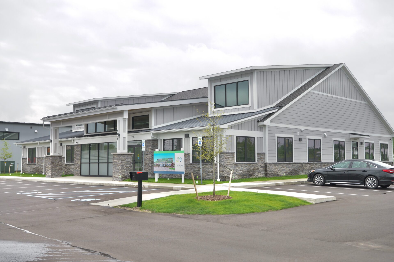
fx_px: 427
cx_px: 197
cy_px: 131
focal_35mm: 39
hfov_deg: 49.6
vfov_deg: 34.2
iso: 640
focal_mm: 39
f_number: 5
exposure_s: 1/2500
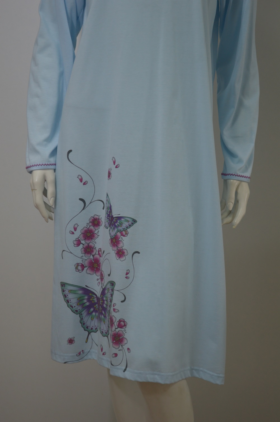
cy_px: 211
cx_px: 140
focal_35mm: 82
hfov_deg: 16.5
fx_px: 964
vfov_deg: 24.6
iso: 250
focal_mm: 55
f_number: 5.6
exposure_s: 1/30
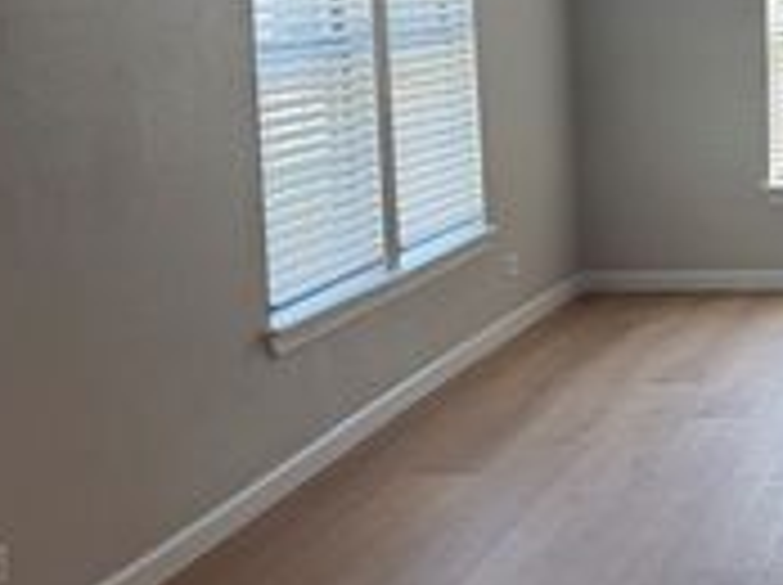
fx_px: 1559
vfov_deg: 21.1
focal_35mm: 69
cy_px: 178
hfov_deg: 24.1
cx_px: 1066
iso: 100
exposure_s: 1/260
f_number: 1.78
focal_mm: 6.76
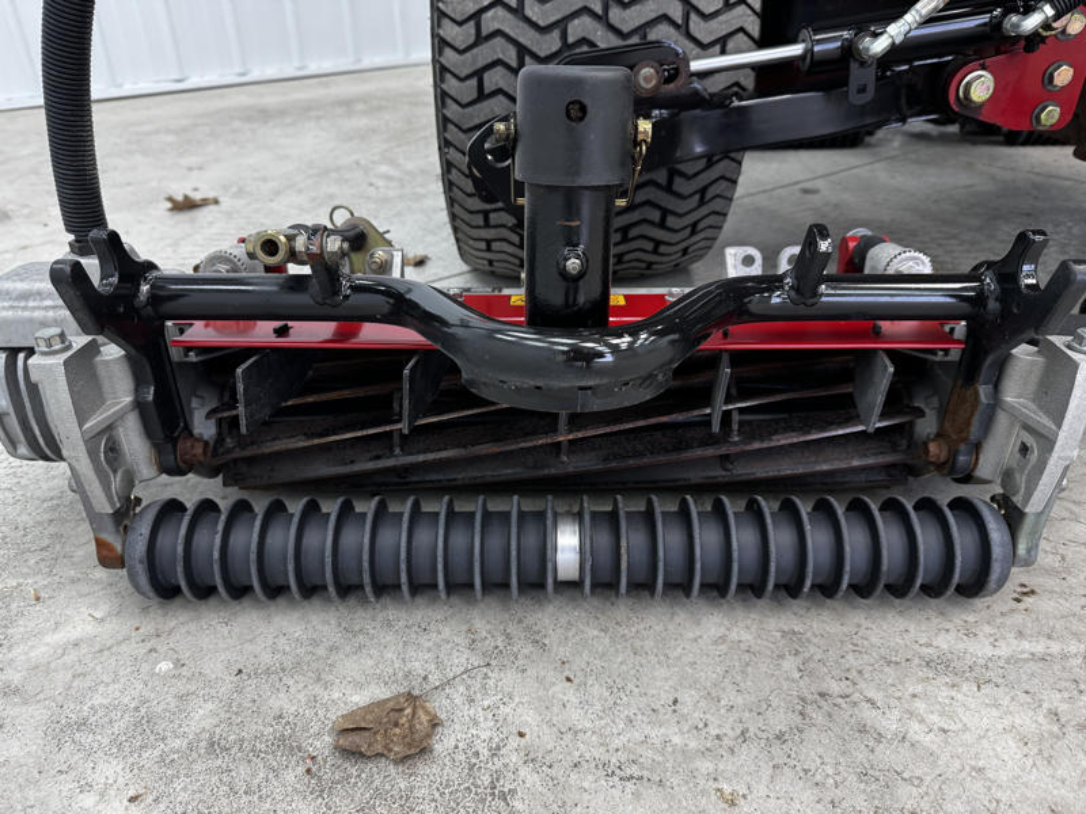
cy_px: 407
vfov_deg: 56.8
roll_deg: +0.3
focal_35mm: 24
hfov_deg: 71.6
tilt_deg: -31.8
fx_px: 753
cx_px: 543
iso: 200
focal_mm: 6.76
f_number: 1.78
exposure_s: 1/120
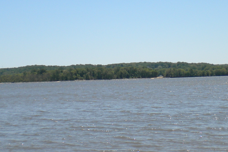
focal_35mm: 89
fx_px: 564
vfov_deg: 15.3
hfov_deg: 22.8
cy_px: 58
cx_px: 140
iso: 80
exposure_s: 1/838
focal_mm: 6.3
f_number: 4.6
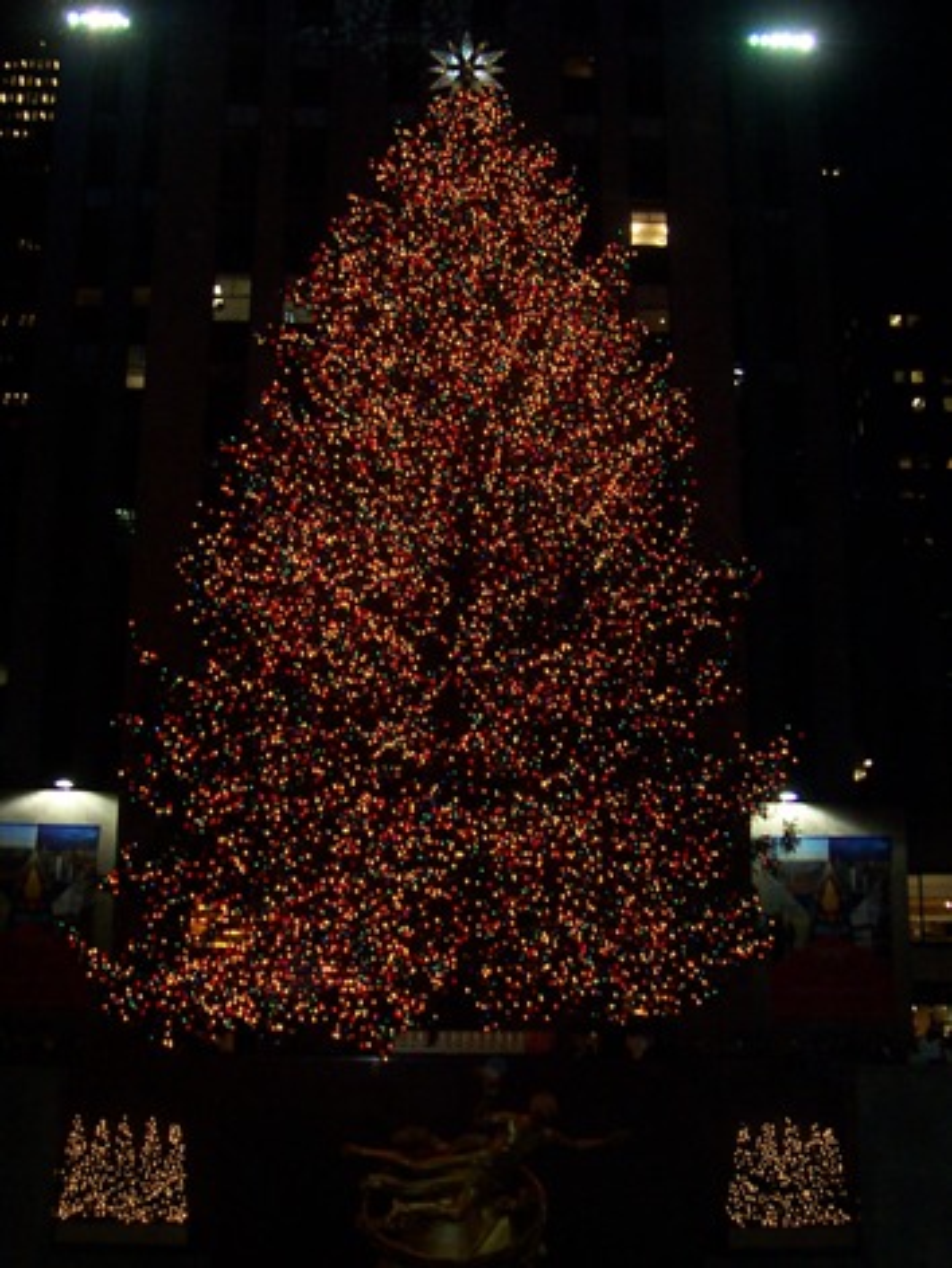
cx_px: 476
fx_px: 1355
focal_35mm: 37
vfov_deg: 50.1
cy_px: 634
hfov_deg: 38.7
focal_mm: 5.6
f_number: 2.8
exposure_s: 1/60
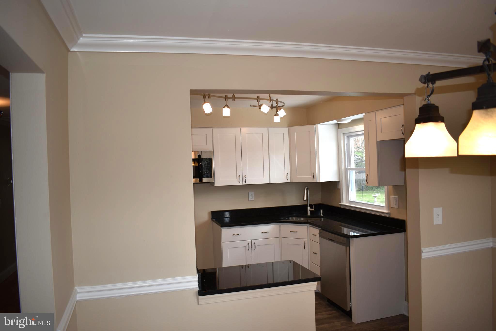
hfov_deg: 67.4
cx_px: 248
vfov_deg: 47.9
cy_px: 166
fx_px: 372
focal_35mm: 27
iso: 100
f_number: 3.5
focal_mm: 18
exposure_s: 1/125
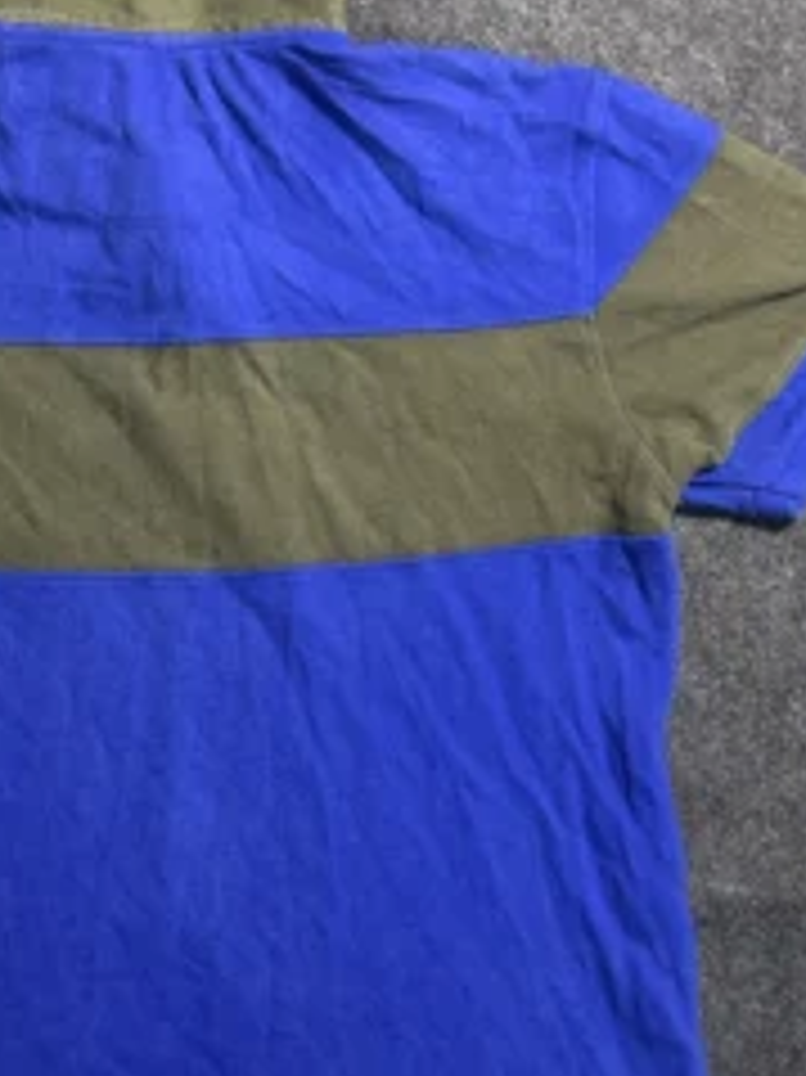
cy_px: 655
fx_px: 1802
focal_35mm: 58
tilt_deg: -66.1
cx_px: 131
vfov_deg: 33.1
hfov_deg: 24.7
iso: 200
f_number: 1.5
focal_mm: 5.7
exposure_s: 1/50
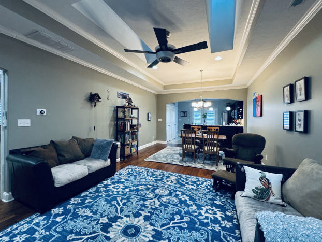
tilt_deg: -0.6
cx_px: 160
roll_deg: -0.4
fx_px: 140
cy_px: 119
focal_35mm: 15
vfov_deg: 81.8
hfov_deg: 98.1
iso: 400
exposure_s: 1/60
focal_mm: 2.22
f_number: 2.2
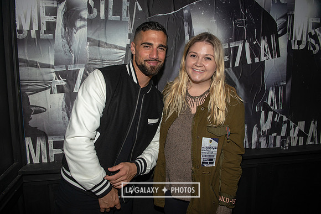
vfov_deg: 48.0
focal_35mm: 27
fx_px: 241
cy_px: 107
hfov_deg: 67.4
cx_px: 160
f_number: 5
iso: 320
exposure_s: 1/160
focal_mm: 27
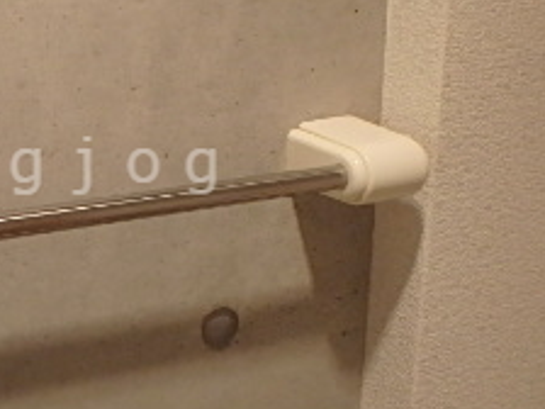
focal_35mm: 60
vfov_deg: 24.4
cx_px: 63
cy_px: 166
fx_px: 945
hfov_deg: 30.9
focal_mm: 3.7
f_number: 3.5
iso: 320
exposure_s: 1/30
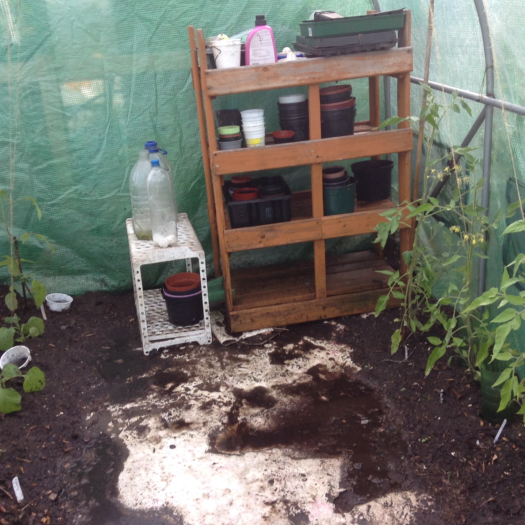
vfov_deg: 37.5
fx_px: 772
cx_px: 272
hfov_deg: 37.5
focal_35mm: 45
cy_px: 238
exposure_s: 1/120
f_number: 2.4
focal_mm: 3.3
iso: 32
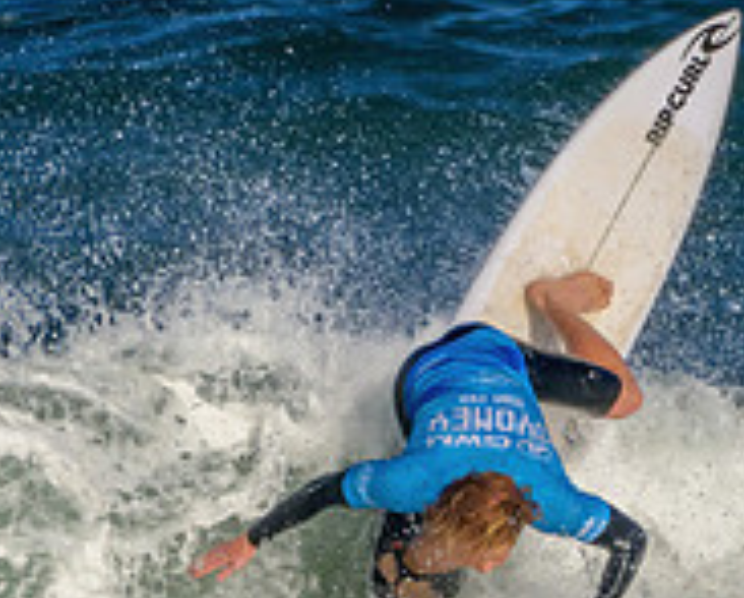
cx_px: 649
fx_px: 75824
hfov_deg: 0.6
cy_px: 710
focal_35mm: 3438
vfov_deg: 0.5
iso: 1000
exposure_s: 1/3200
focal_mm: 1000
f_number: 11
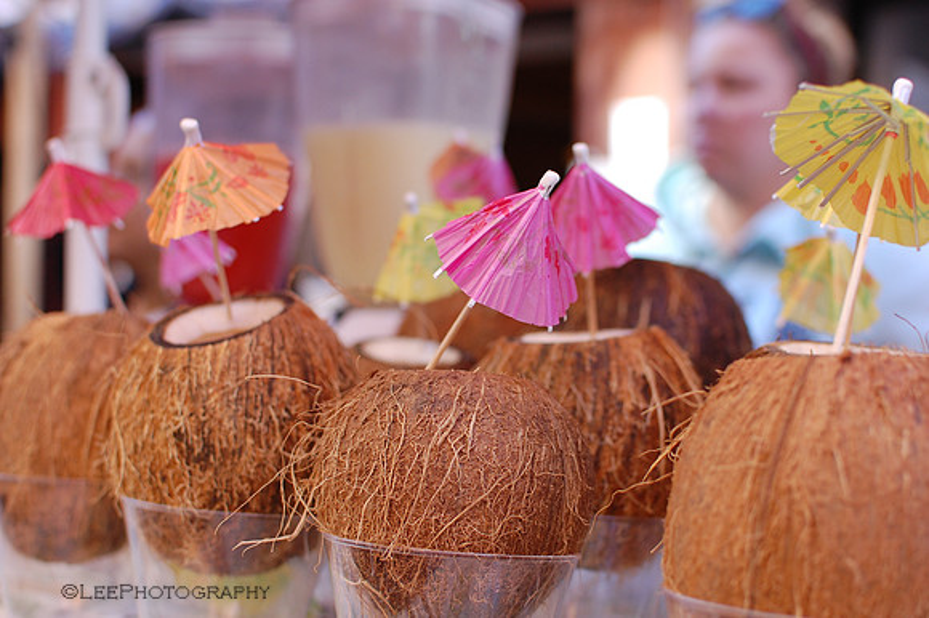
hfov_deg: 37.9
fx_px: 1354
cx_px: 464
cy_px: 309
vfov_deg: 25.7
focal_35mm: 52
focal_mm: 35
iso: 400
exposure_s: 1/160
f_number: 3.5
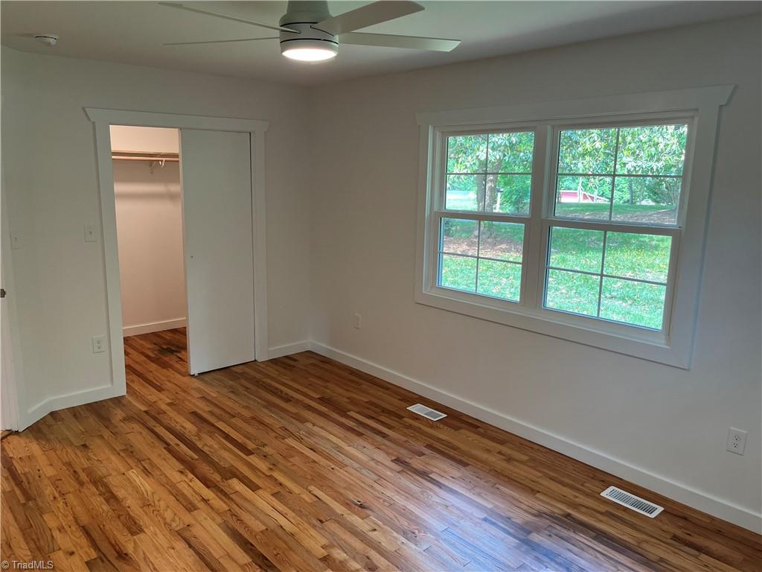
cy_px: 286
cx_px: 381
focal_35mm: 26
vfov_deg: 53.1
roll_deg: -1.3
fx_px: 572
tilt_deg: -10.7
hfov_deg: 67.3
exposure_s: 1/120
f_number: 1.6
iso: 100
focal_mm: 5.1
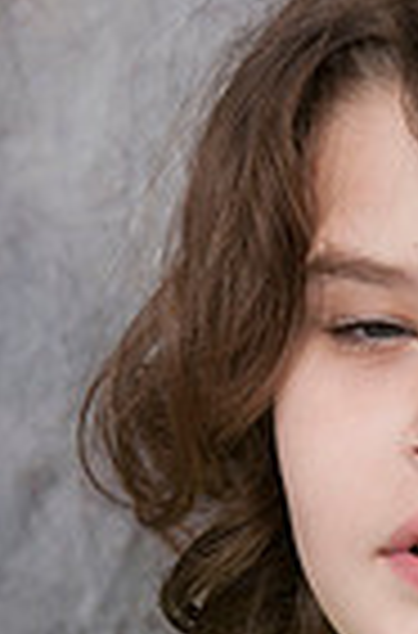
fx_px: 7158
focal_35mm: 408
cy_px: 643
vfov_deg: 5.1
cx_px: 560
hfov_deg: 3.3
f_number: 5.6
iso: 200
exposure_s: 1/125
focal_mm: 85
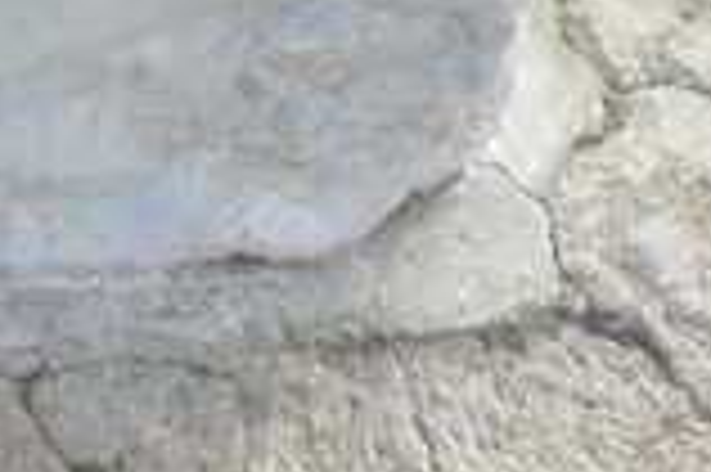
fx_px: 2703
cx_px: -459
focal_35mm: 137
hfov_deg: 13.8
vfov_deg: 8.4
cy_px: -953
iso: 200
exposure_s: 1/200
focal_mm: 4.6
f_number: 6.3
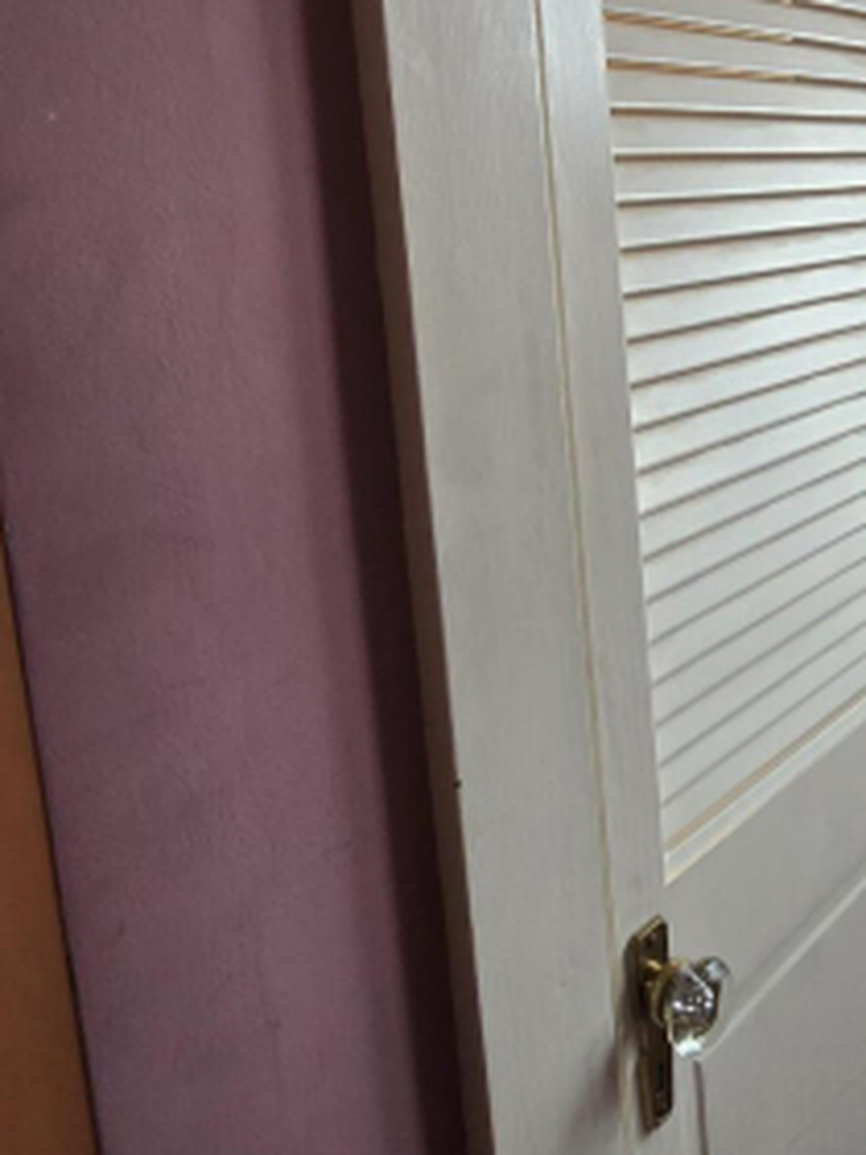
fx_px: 1034
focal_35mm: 31
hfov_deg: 42.9
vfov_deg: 56.8
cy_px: 365
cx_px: 722
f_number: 2.2
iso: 250
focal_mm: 2.2
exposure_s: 1/60
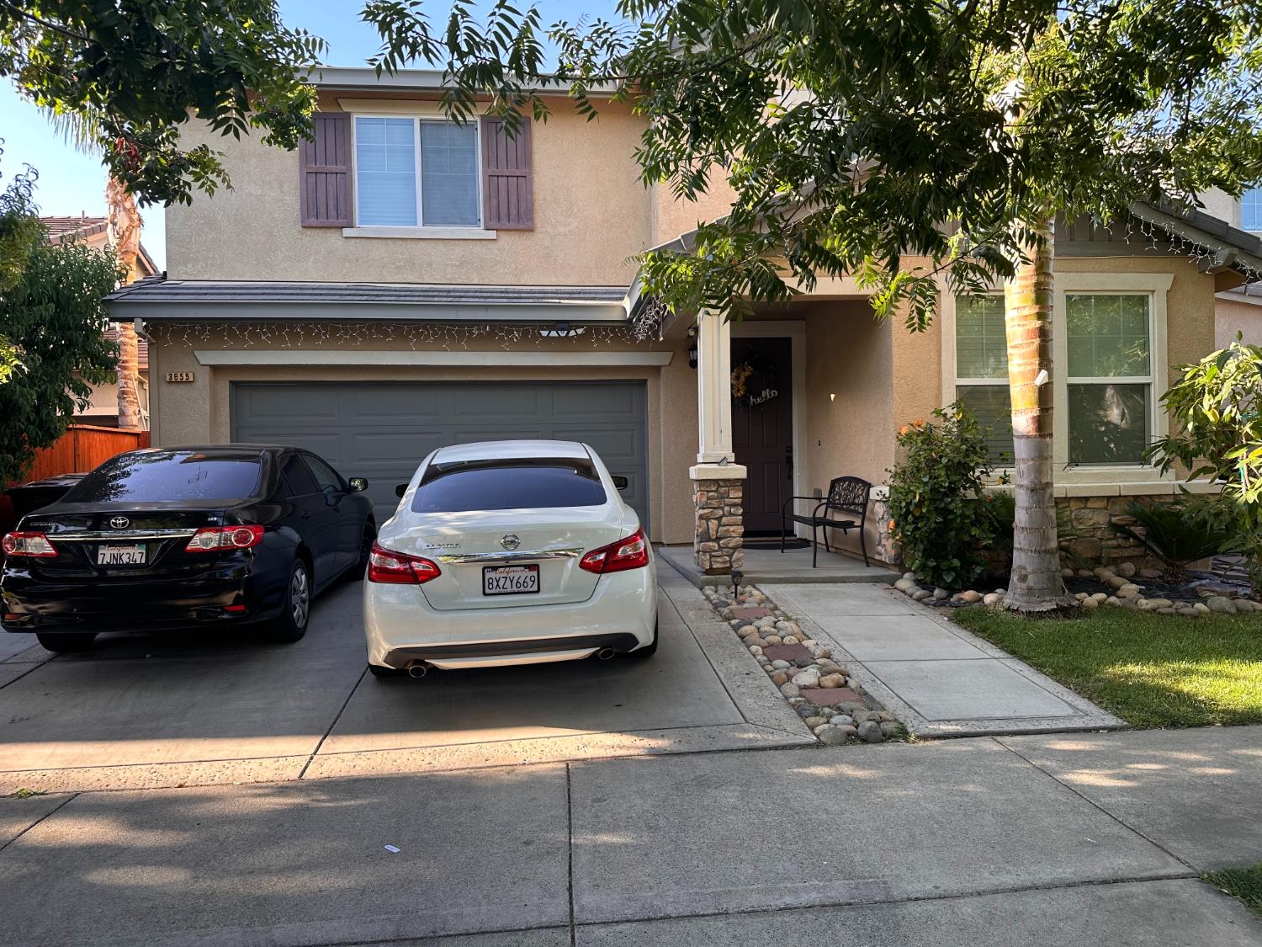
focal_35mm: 24
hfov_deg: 71.6
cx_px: 631
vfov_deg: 56.8
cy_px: 474
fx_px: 875
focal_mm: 6.86
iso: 80
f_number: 1.78
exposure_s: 1/347
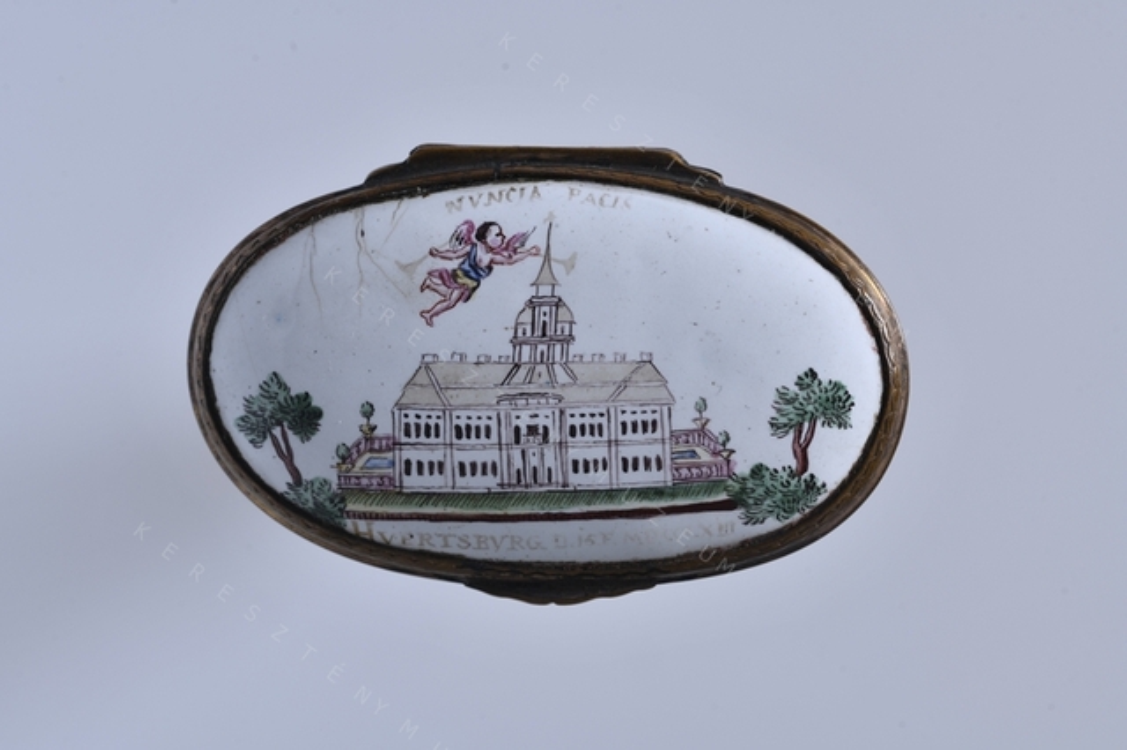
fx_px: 3285
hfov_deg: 19.5
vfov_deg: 13.0
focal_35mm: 105
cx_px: 564
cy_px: 375
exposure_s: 1/125
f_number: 13
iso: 100
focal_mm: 105
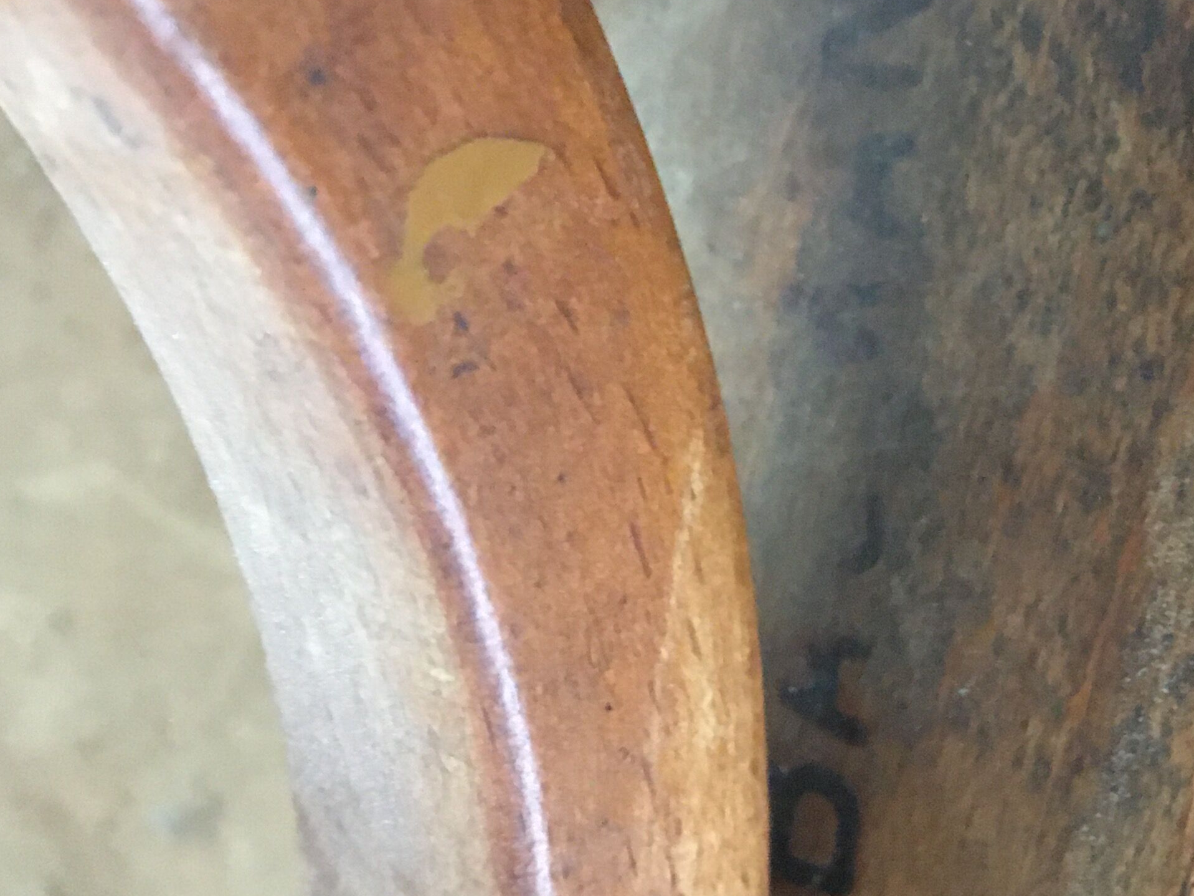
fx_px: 2104
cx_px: 892
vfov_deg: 24.0
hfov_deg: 31.1
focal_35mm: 61
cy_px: 375
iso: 320
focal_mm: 4.15
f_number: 2.2
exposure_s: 1/17
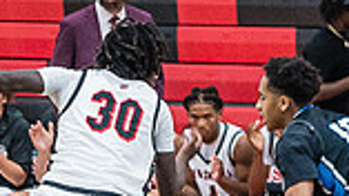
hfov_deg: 4.6
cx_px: 293
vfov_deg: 2.6
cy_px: 169
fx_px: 4299
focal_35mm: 465
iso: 5000
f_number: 4
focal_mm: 120
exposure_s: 1/320
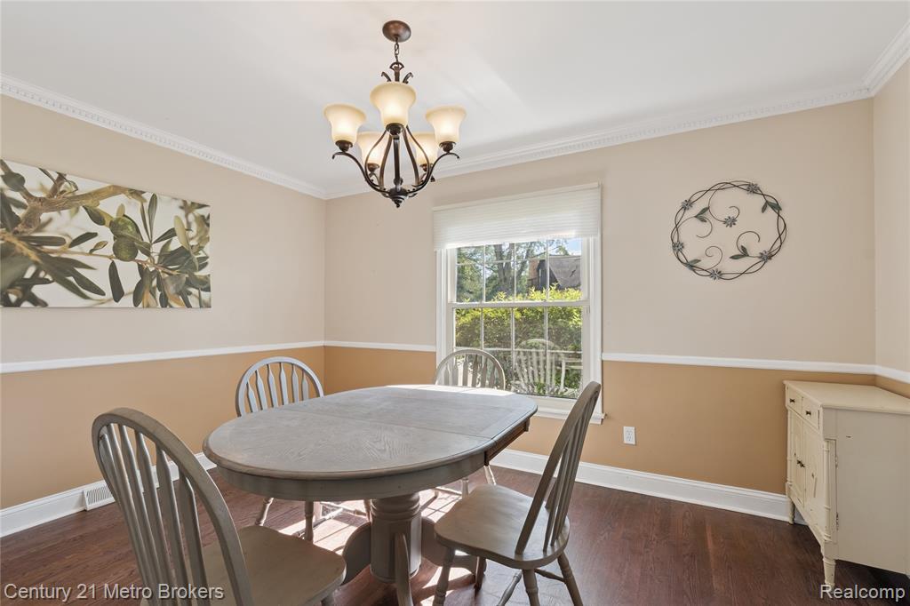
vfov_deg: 77.3
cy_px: 303
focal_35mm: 15
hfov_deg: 100.4
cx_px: 455
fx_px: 379
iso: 400
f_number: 8
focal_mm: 10
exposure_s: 1/80
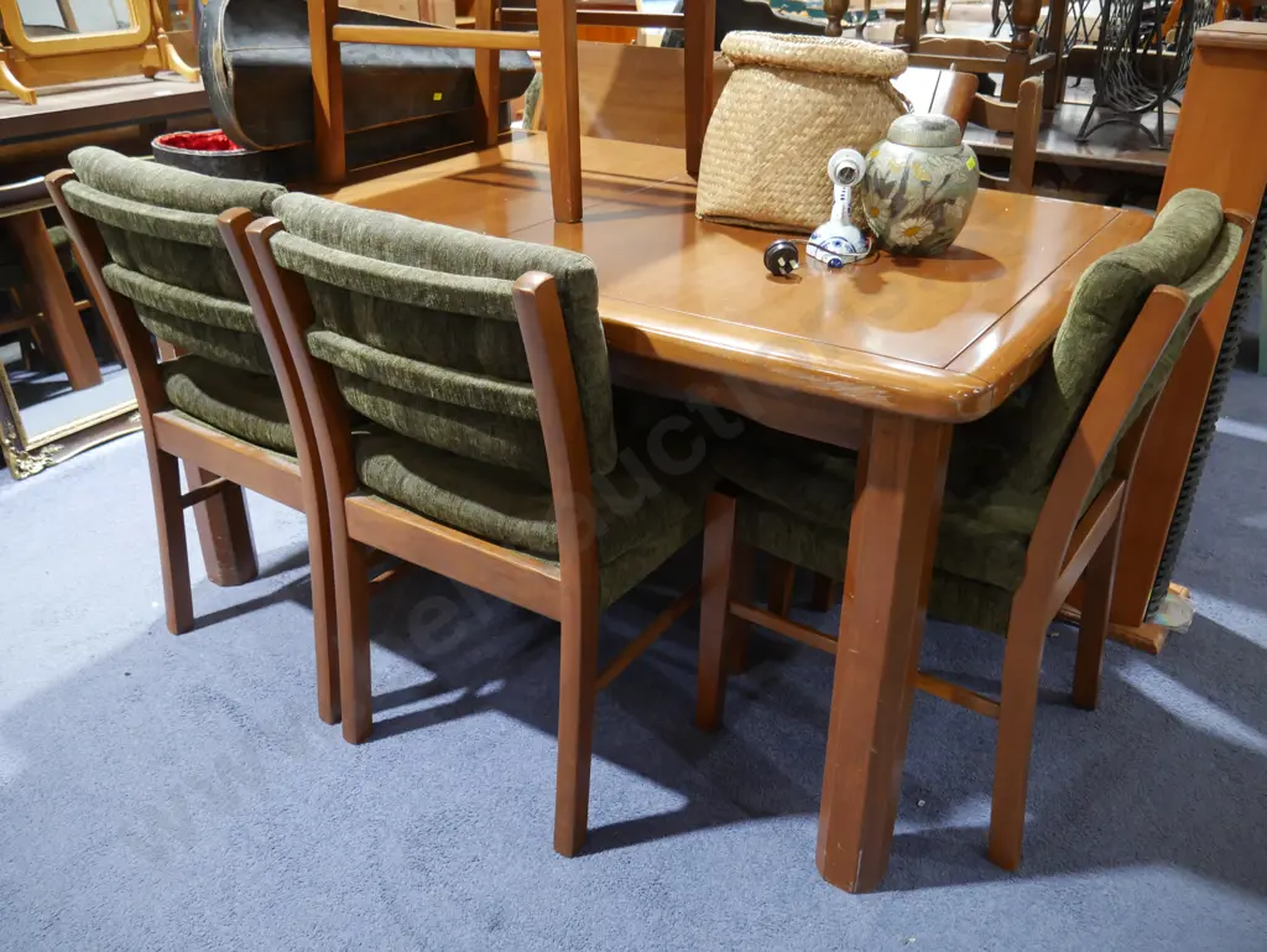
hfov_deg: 63.4
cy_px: 476
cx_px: 634
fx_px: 1025
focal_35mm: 28
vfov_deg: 49.8
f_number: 3.5
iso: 1250
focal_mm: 14
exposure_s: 1/60
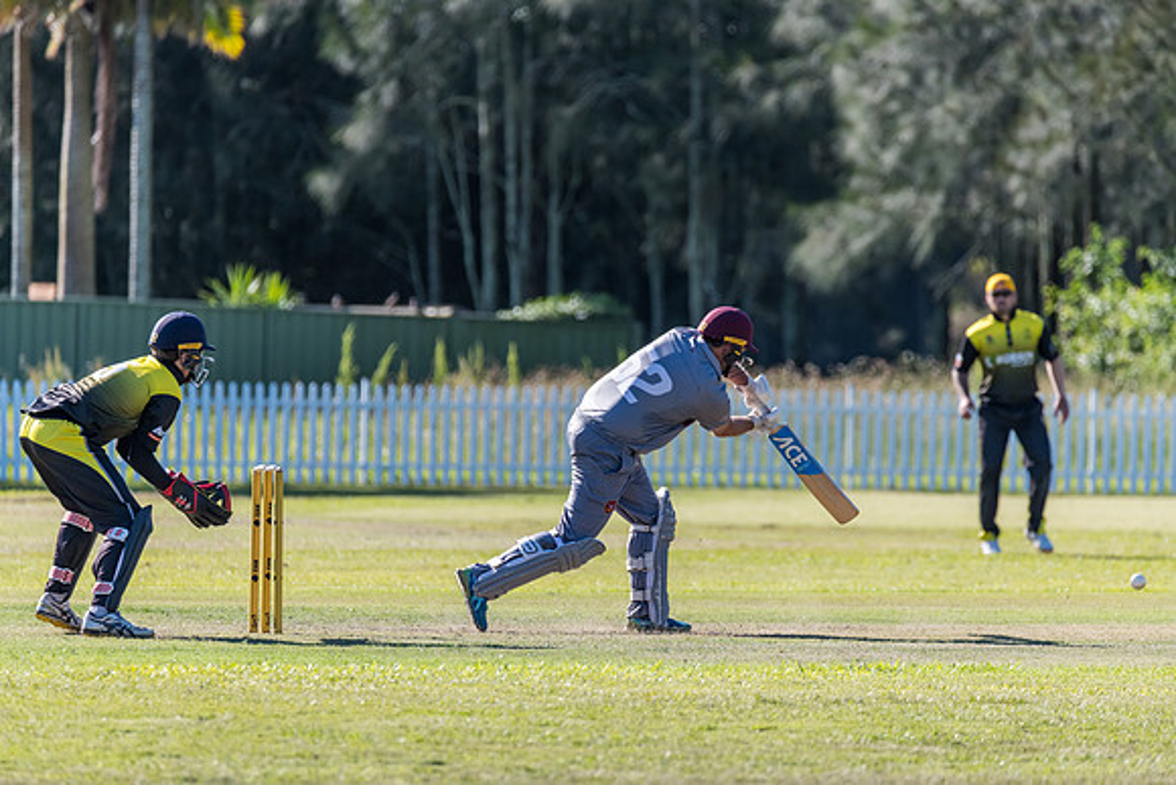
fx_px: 14703
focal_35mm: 450
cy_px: 392
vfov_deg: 3.1
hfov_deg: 4.6
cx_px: 588
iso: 900
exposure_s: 1/2000
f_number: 6
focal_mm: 450
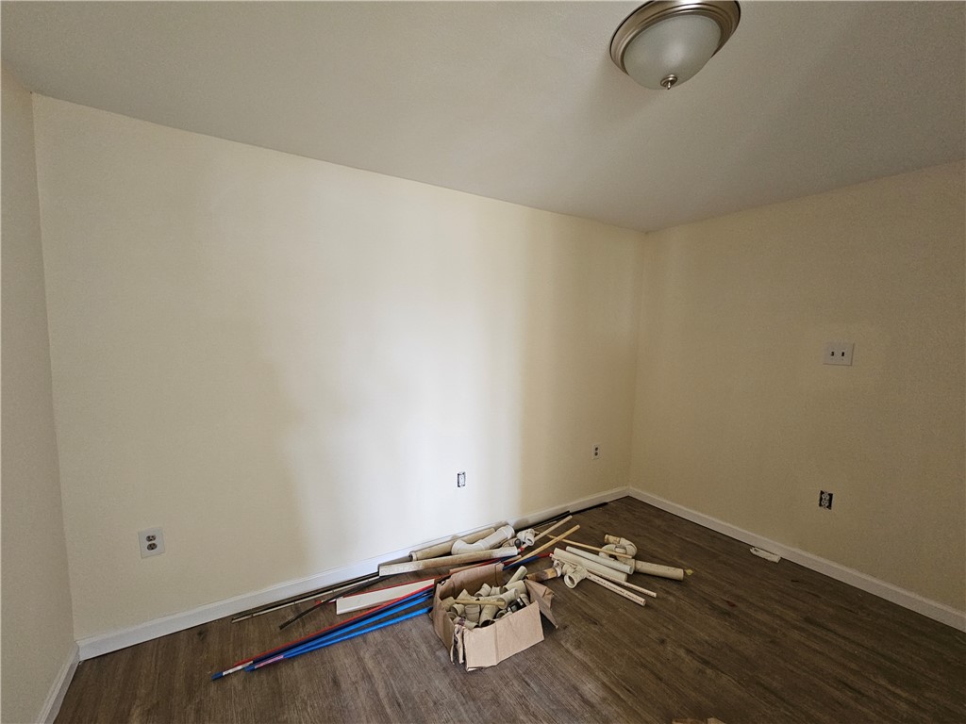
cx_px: 483
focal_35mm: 13
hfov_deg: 106.2
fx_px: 363
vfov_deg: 89.9
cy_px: 362
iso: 320
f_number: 2.2
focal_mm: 2.2
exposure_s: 1/40
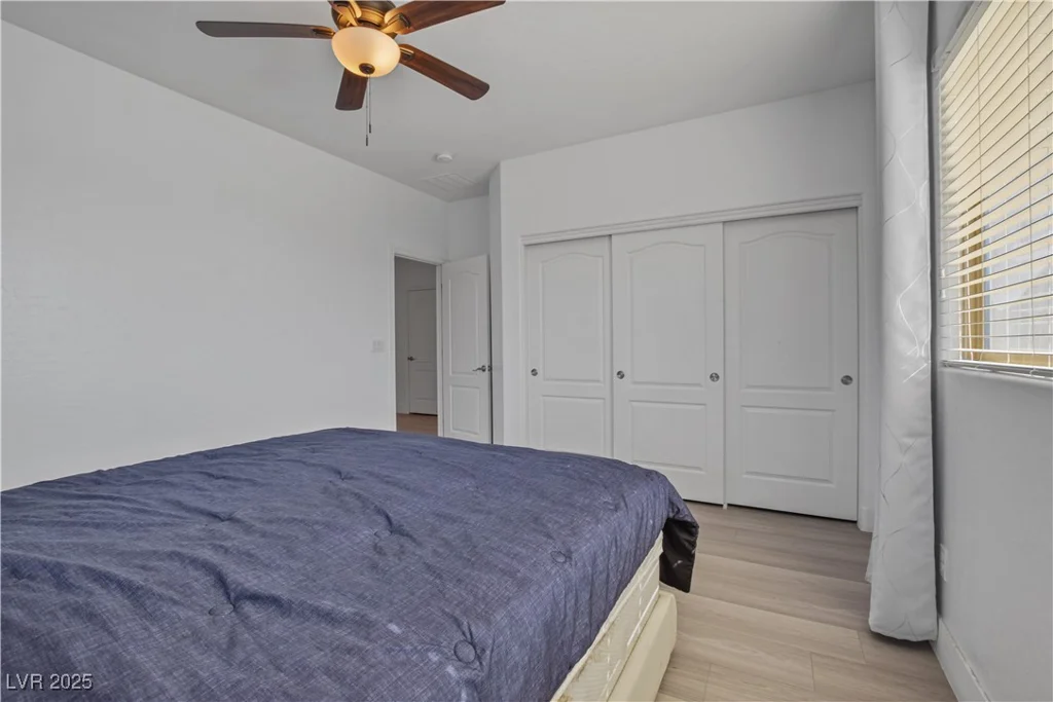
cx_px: 526
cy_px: 351
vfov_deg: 77.3
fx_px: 439
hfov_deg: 100.4
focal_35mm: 15
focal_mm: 10
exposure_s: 1/20
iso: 400
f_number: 8
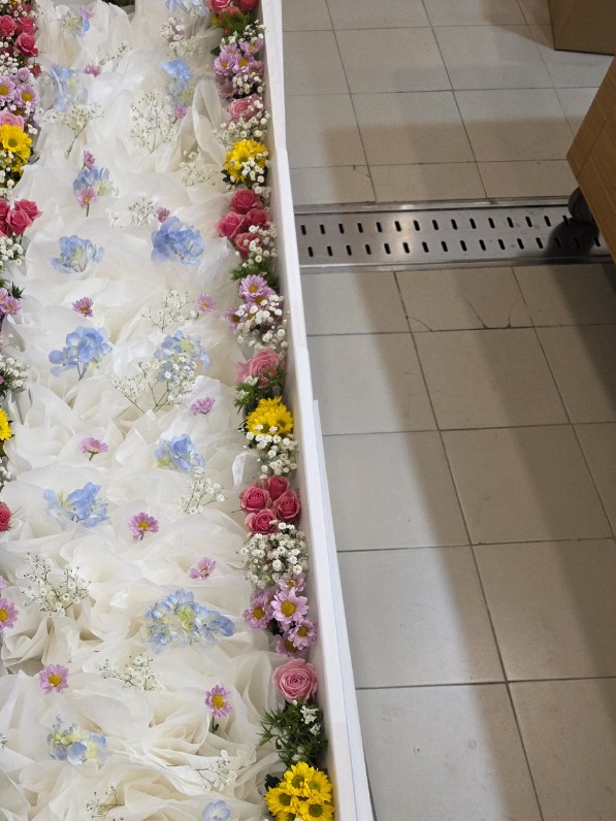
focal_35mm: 37
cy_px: 549
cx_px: 125
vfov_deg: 49.3
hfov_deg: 37.3
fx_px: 878
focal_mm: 6.3
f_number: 1.7
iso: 250
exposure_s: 1/120
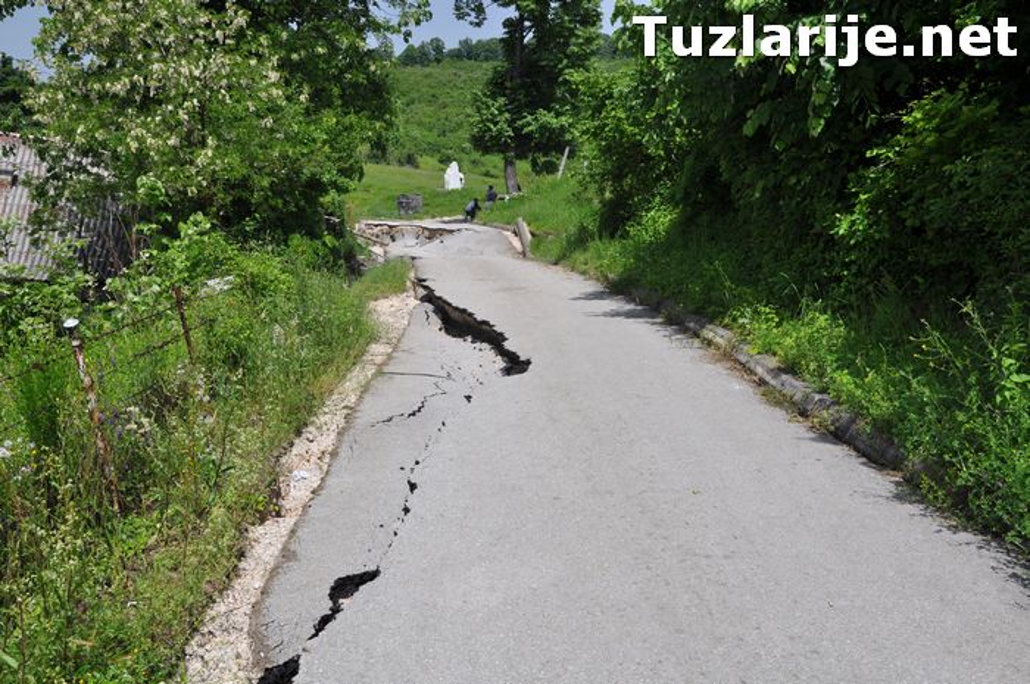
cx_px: 515
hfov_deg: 51.3
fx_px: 1072
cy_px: 342
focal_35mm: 38
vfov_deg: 35.4
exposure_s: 1/500
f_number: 9.5
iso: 200
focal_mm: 25
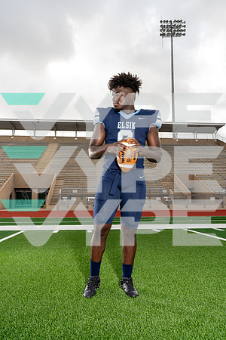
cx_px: 113
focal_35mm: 30
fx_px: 282
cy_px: 170
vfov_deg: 61.9
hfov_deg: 43.6
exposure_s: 1/250
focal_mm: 30
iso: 320
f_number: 8
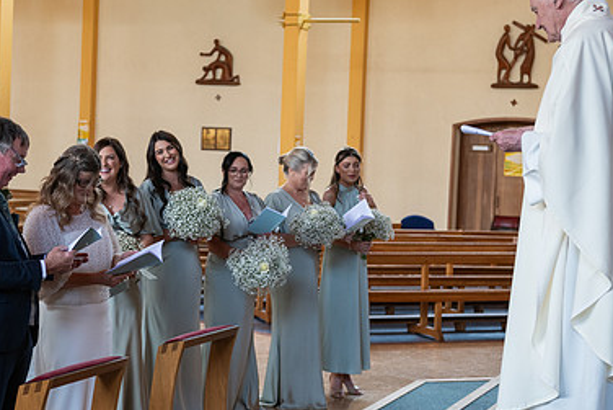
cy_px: 192
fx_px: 1260
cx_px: 233
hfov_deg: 27.2
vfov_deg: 18.4
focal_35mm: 74
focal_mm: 48
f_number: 3.5
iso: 640
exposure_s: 1/160
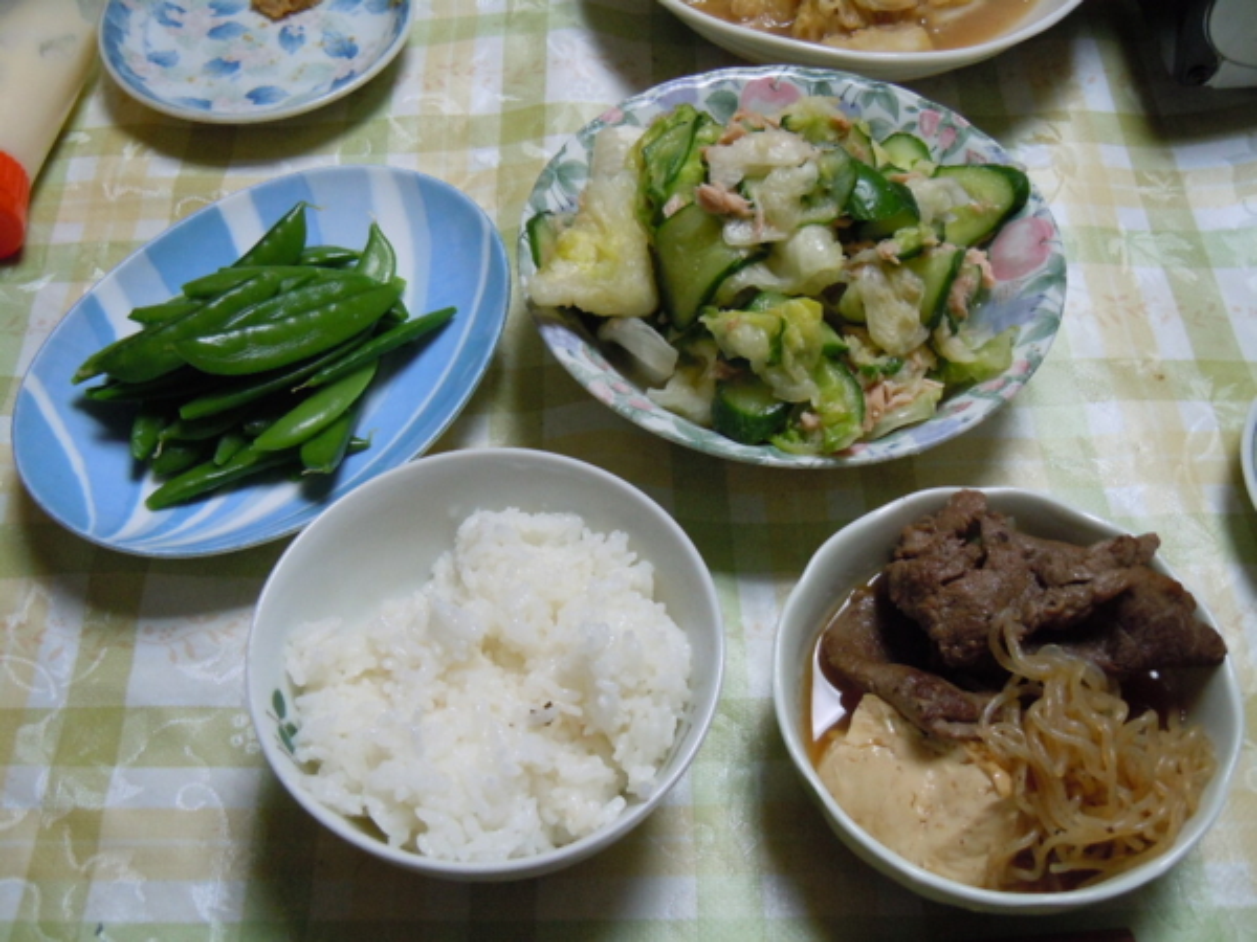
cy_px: 471
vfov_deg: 36.8
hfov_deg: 47.9
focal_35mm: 39
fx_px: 1416
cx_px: 628
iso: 400
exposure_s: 1/20
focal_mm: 7.1
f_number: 3.7
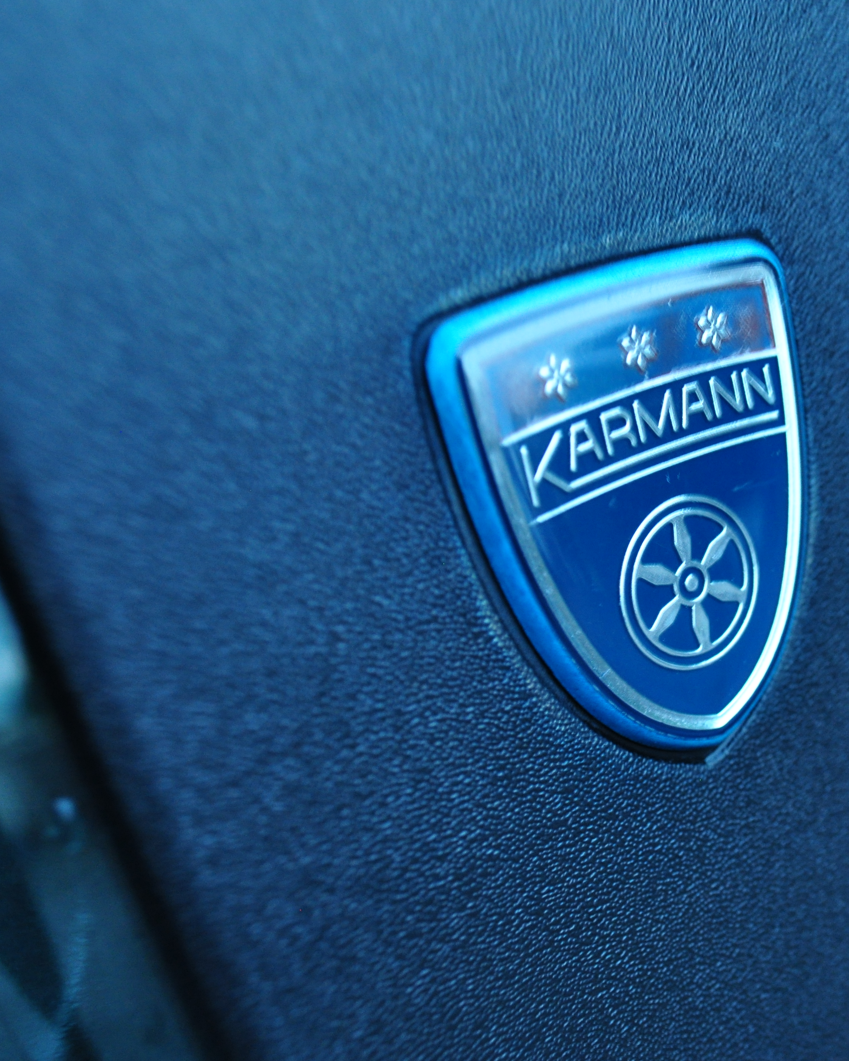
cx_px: 596
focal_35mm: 51
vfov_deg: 36.7
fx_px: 1602
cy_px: 531
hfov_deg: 29.4
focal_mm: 24
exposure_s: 1/3
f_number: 5
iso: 800
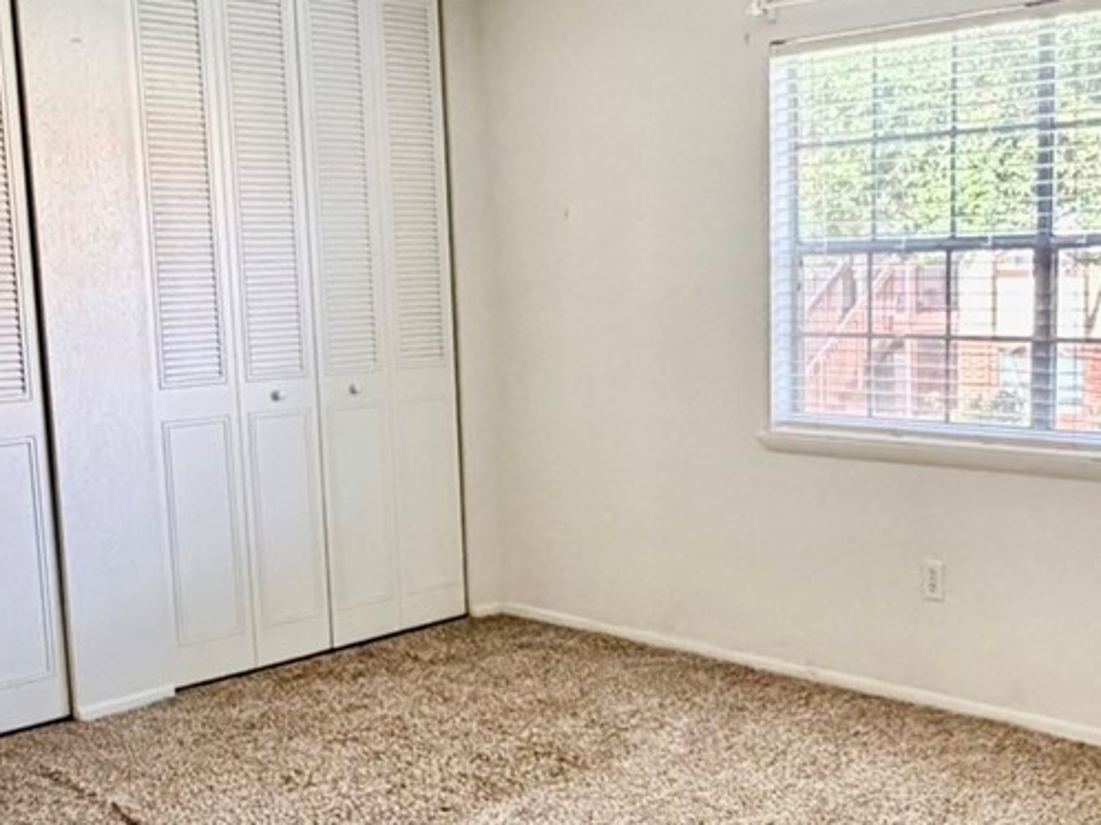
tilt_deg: -6.8
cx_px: 723
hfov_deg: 41.6
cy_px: 429
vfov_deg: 32.2
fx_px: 1431
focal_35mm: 45
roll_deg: +1.6
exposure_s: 1/105
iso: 320
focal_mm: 2.22
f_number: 2.2
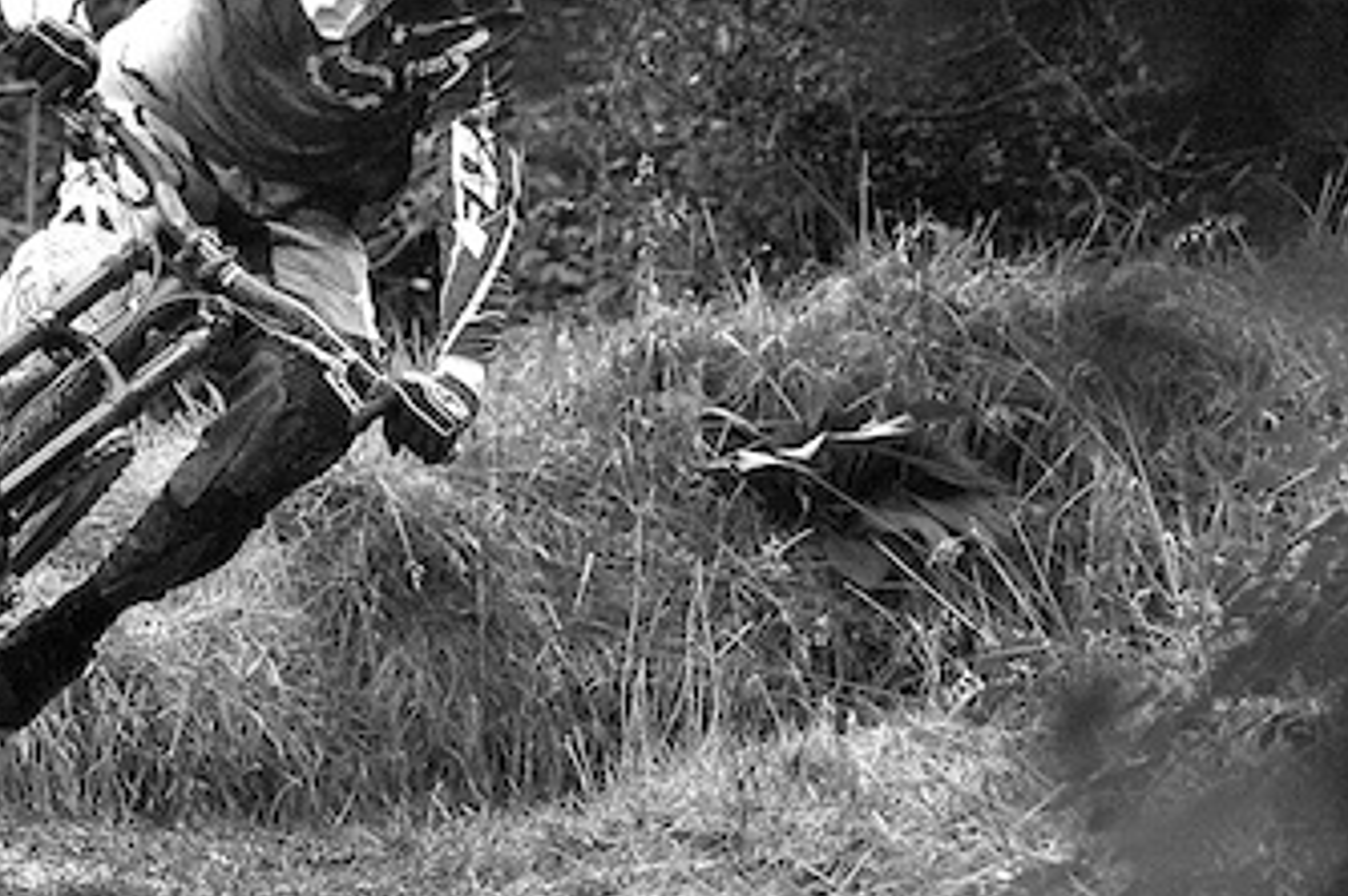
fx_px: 13429
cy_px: 545
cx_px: 787
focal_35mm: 359
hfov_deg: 5.7
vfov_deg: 3.8
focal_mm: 100
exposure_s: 1/640
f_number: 3.2
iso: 400
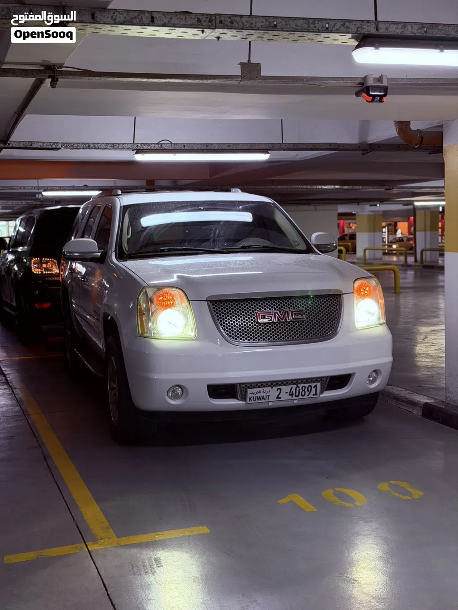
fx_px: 847
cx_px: 229
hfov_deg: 30.3
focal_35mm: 48
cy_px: 305
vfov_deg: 39.7
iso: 200
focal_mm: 6.76
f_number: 1.78
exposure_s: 1/50
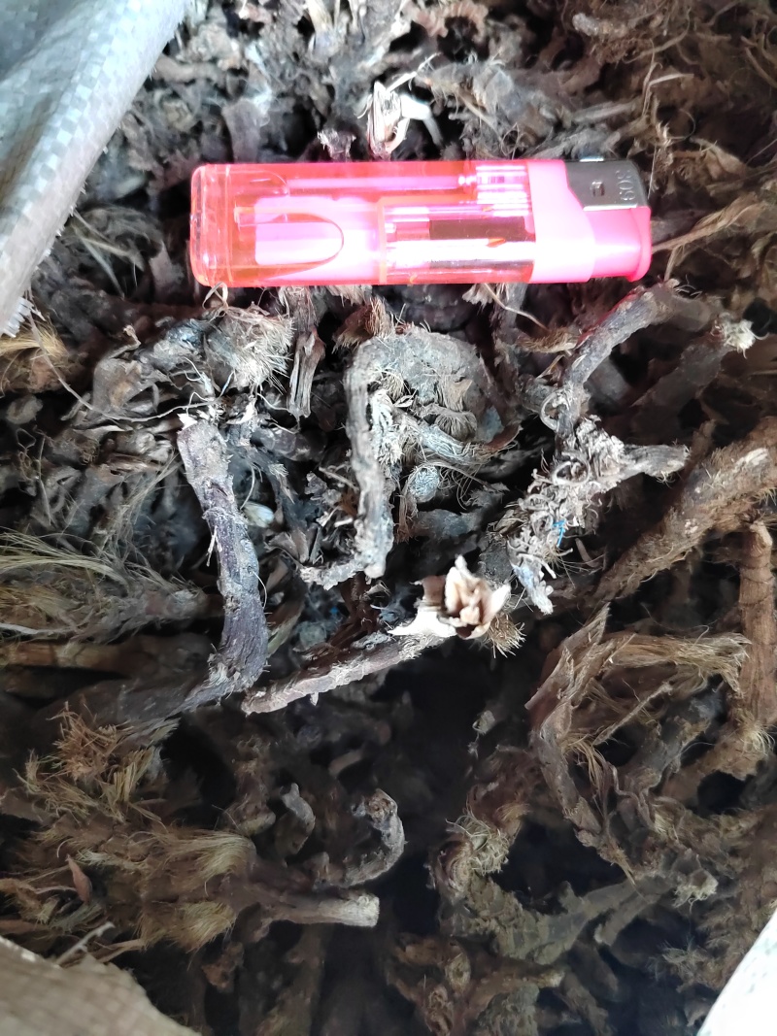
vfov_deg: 73.9
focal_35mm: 23
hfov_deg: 58.9
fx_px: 688
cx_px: 388
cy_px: 518
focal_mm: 5.52
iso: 4120
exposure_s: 1/16.7
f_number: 1.9
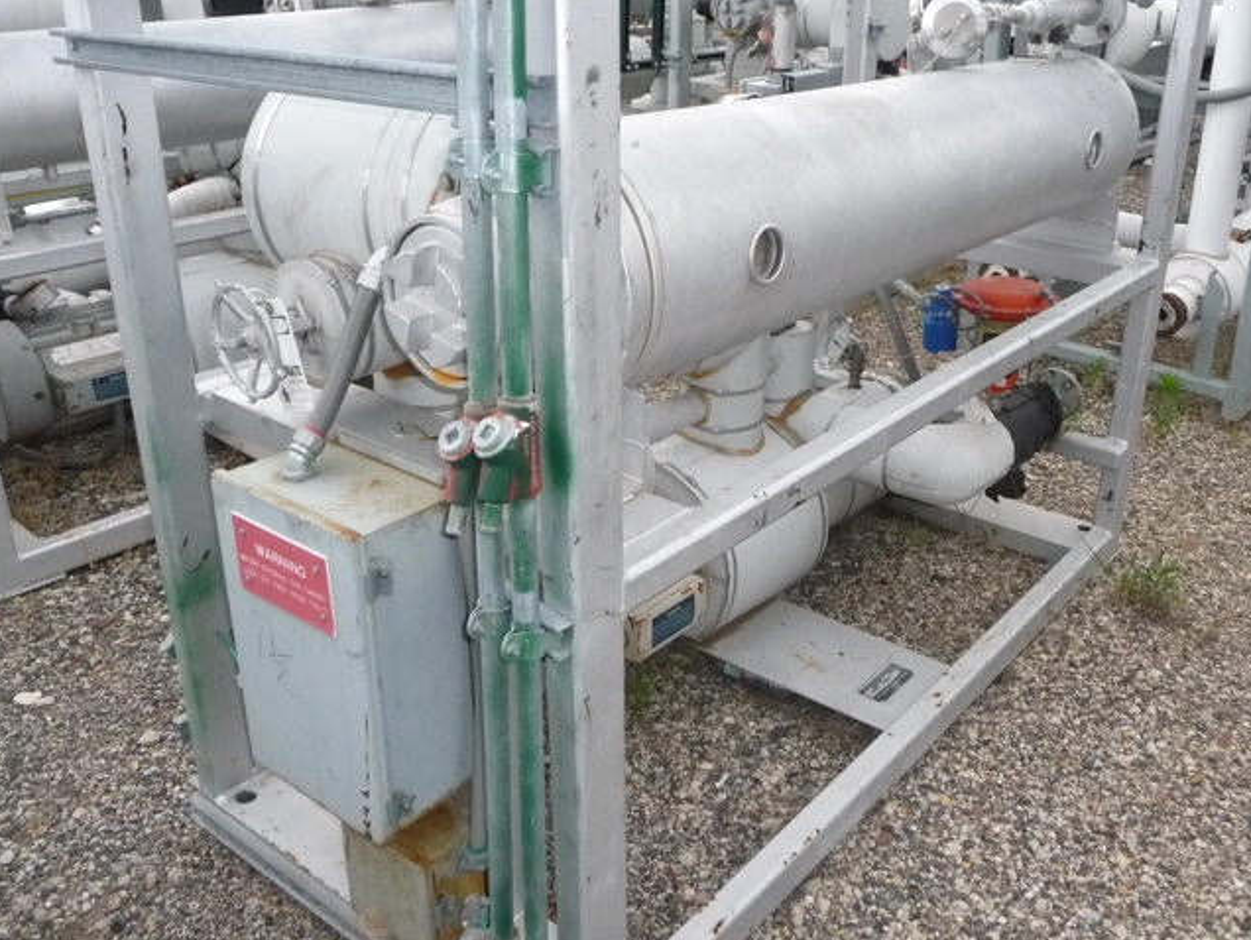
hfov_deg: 55.1
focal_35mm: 33
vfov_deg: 43.0
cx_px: 716
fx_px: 1193
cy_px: 440
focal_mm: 4.7
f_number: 3.3
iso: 400
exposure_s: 1/400
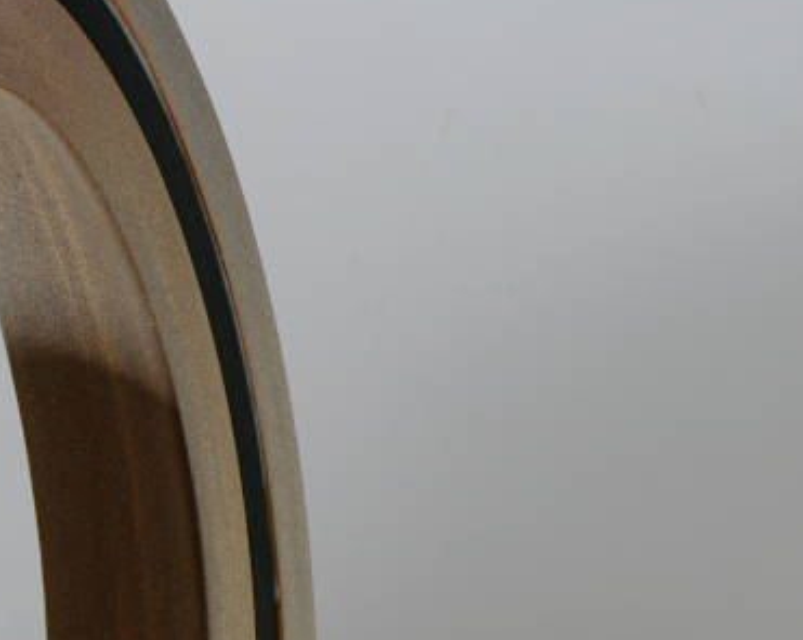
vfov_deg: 3.2
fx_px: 11360
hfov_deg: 4.0
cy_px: 591
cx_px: -87
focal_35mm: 479
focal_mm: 105
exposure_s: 1/2.5
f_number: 11
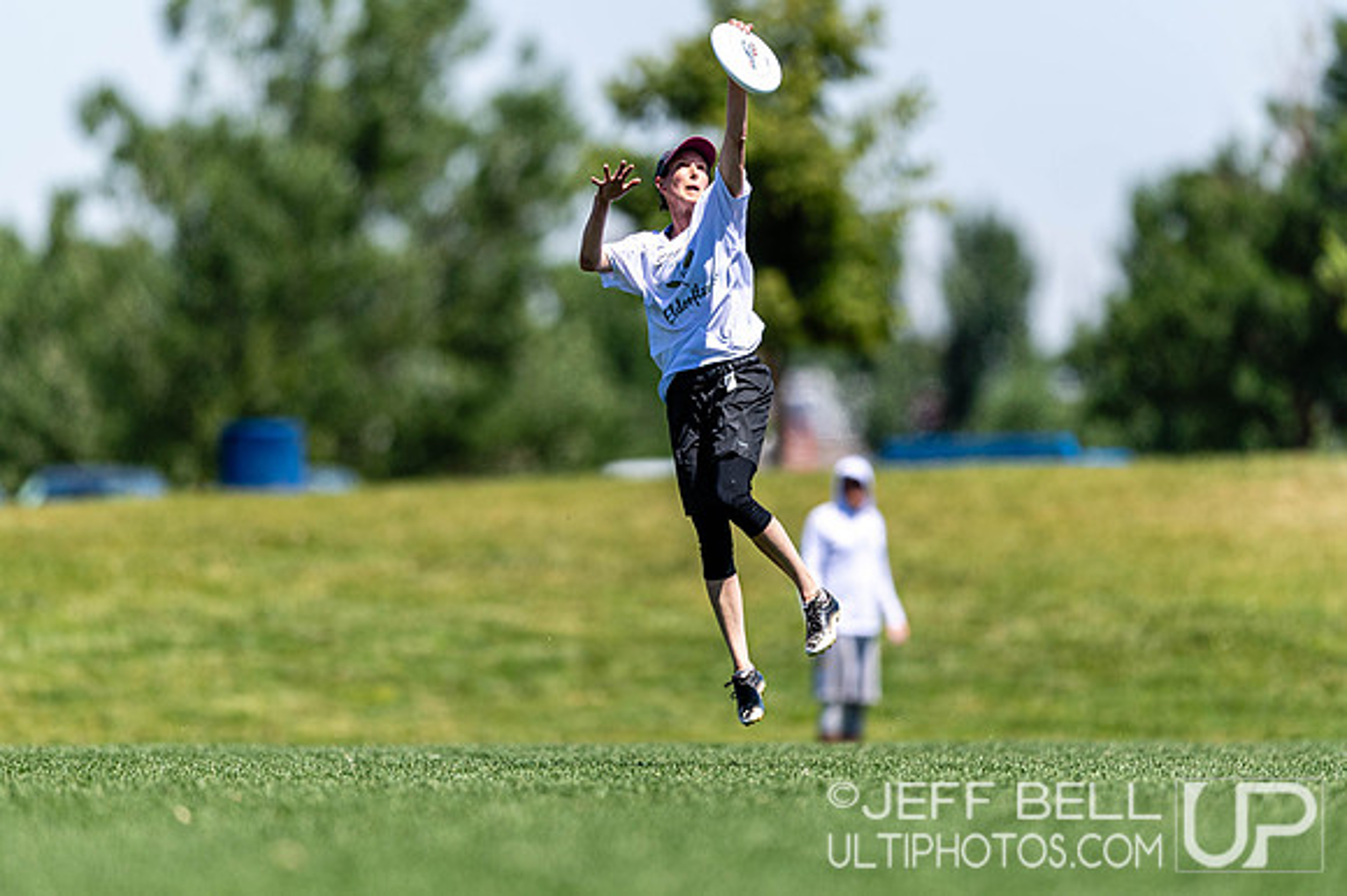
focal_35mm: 558
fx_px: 20881
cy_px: 375
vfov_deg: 2.5
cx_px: 681
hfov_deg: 3.7
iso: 100
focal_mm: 400
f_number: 2.8
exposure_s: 1/2000
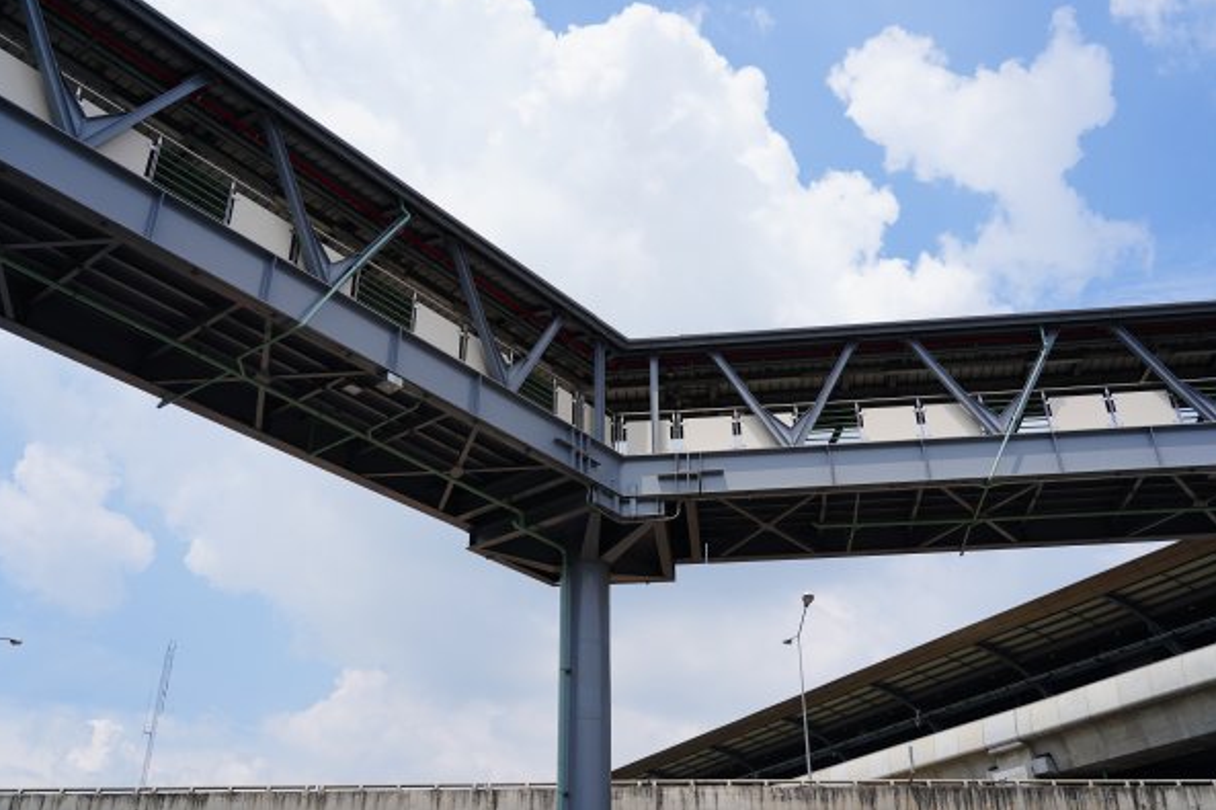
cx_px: 621
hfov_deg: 58.7
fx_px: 1081
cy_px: 400
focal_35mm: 32
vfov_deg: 41.1
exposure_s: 1/1250
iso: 100
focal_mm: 31
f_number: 4
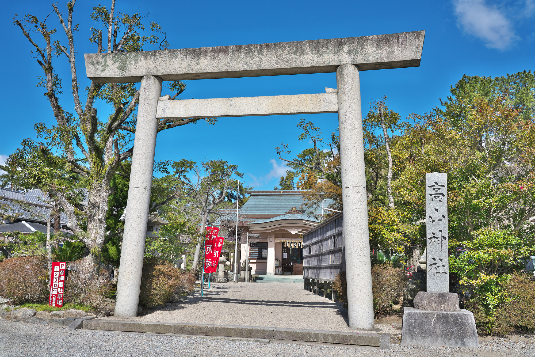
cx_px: 268
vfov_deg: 36.9
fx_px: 535
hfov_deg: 53.1
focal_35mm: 36
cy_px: 178
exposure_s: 1/200
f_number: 10
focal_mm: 36
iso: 125
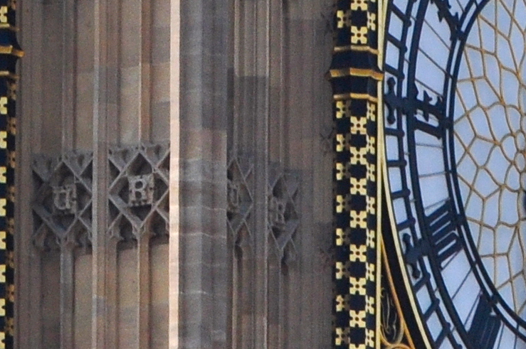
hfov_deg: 1.4
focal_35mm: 1524
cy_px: 91
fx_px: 22241
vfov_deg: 0.9
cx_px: 66
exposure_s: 1/160
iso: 320
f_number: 18
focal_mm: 175
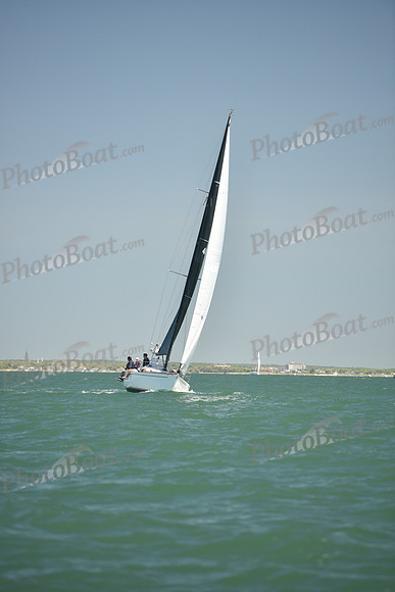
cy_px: 296
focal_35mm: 200
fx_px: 3289
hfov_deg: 6.9
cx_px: 198
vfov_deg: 10.3
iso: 250
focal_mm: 200
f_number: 3.5
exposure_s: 1/800
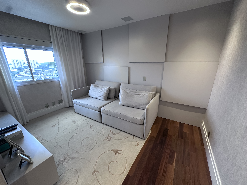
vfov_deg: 85.7
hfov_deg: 102.1
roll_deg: +0.6
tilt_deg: -14.8
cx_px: 124
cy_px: 92
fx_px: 100
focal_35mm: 14
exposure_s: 1/120
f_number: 2.2
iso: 320
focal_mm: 2.22
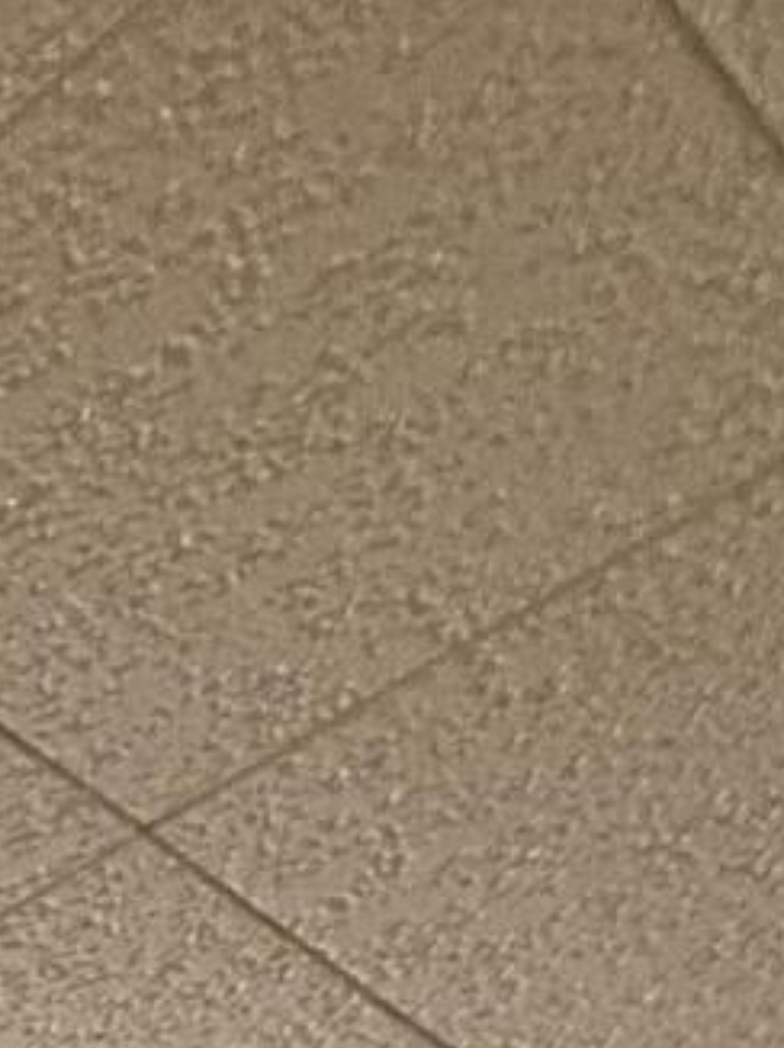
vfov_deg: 12.8
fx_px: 2600
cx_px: -675
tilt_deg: -6.4
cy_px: 2877
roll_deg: -2.0
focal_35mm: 86
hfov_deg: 14.7
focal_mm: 2.22
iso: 500
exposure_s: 1/60
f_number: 2.2
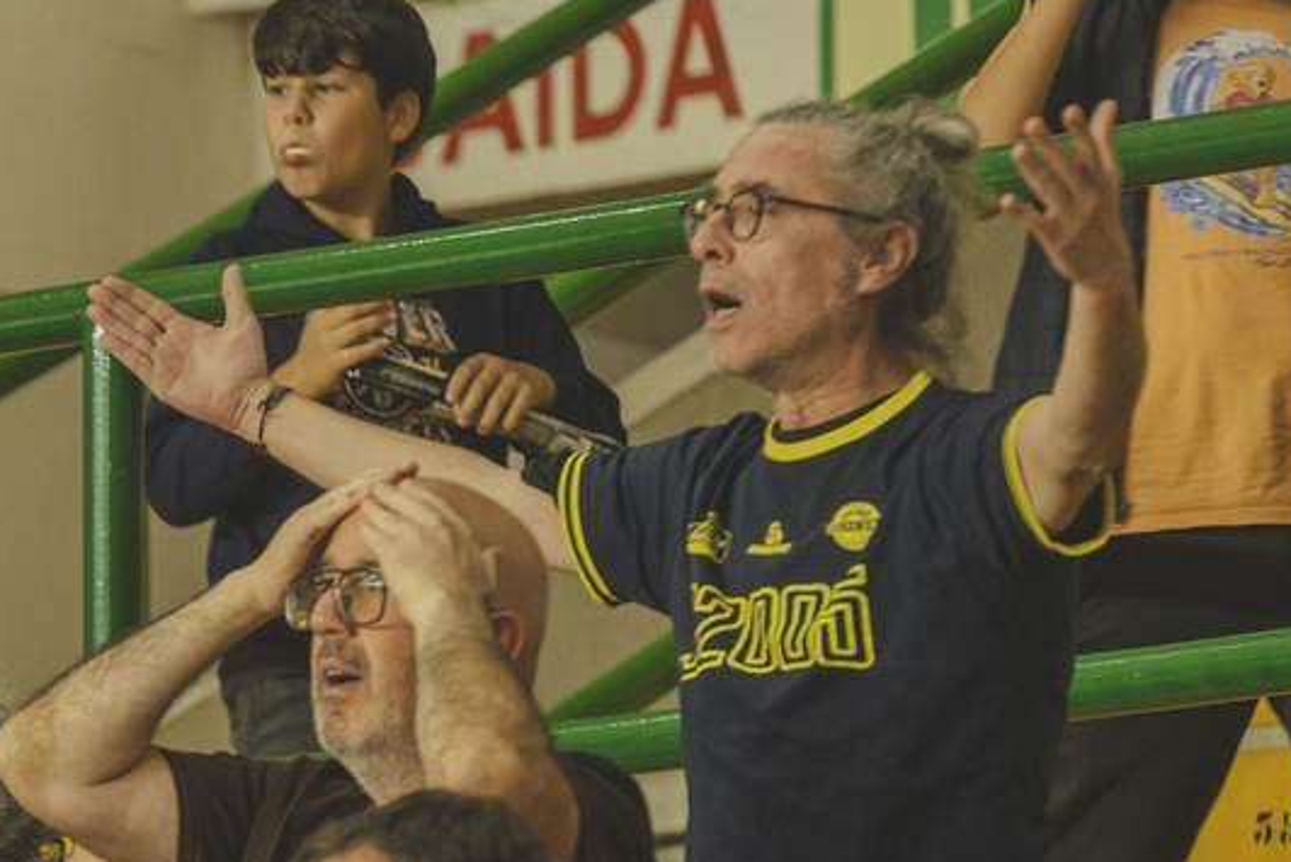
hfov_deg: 3.4
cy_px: 925
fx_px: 21557
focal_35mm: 601
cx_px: -354
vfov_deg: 2.3
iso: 800
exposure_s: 1/160
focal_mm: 200
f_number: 3.5
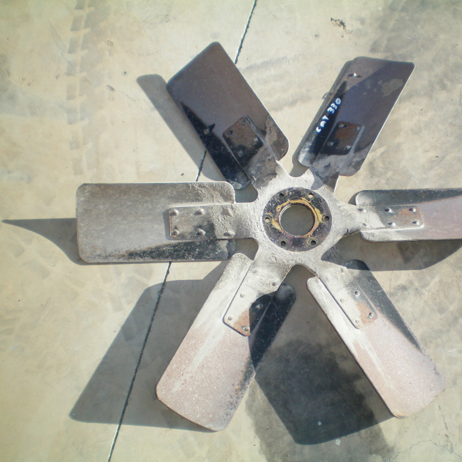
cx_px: 307
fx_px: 679
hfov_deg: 37.2
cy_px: 231
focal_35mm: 45
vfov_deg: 37.6
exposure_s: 1/500
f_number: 3.1
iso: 64
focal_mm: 6.3
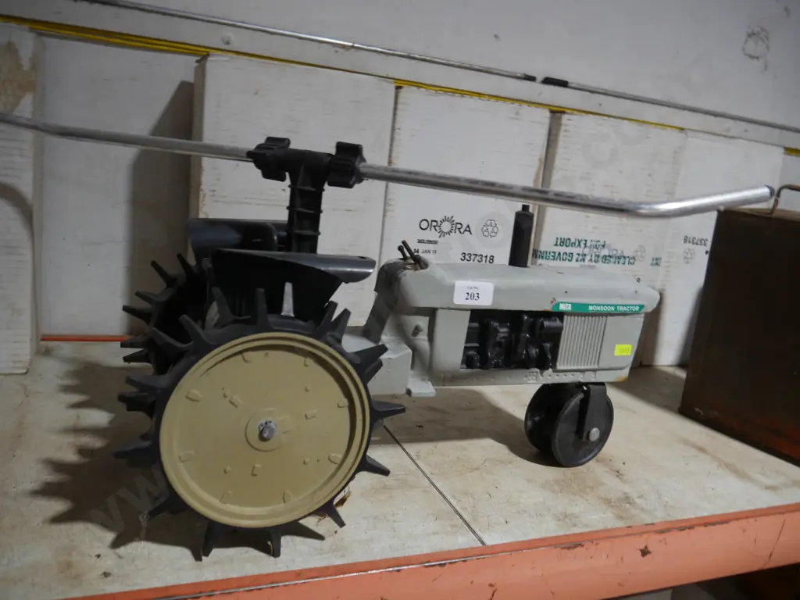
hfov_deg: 63.4
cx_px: 400
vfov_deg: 49.7
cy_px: 300
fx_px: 647
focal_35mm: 28
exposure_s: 1/60
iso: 250
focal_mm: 14
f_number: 3.5
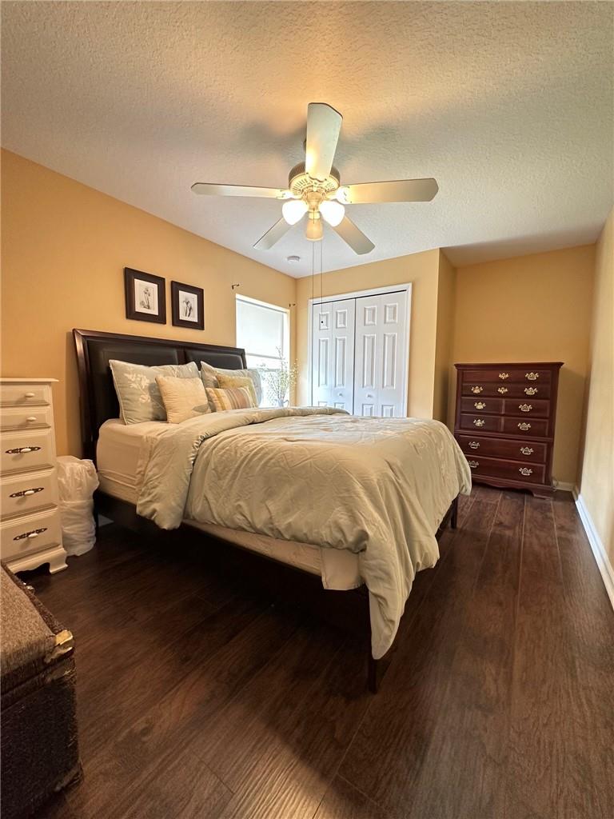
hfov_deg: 85.7
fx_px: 331
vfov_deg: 102.1
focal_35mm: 14
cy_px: 410
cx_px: 307
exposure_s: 1/60
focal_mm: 2.22
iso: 200
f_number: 2.2
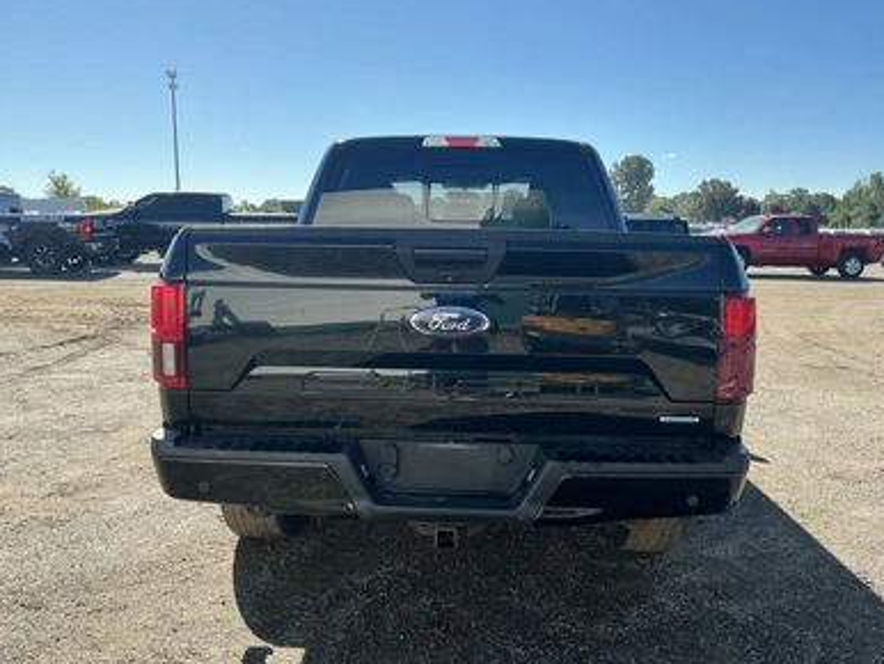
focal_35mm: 29
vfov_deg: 48.3
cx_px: 451
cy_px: 330
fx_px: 741
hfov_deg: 61.6
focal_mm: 3
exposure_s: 1/1168
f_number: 1.8
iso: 25
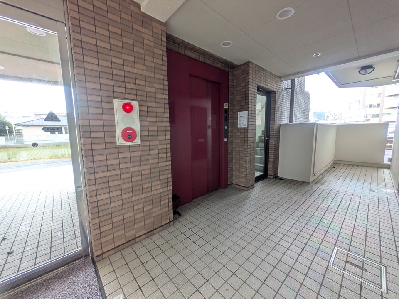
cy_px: 150
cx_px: 200
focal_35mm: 14
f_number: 2.2
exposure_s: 1/40
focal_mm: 1.83
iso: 66
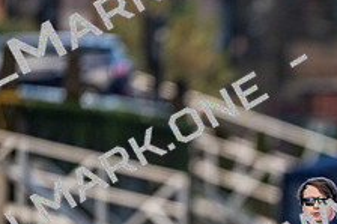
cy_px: 273
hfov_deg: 1.3
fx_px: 14545
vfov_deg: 0.9
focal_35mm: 1555
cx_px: 426
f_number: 4
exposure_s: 1/2500
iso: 1100
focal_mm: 600
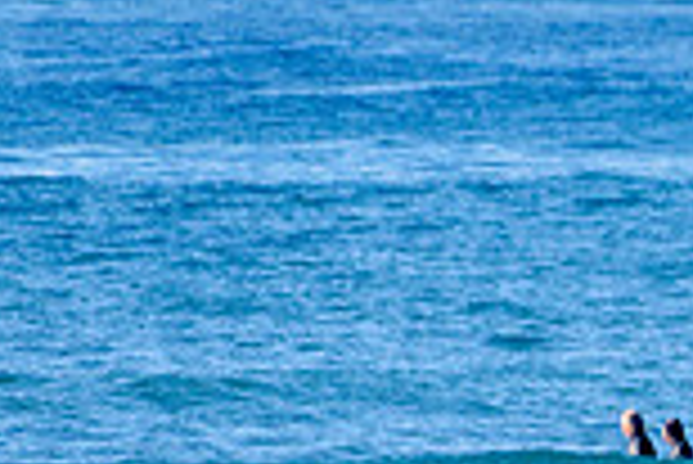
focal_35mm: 2309
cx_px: 1339
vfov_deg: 0.6
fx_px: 44489
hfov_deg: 0.9
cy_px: 549
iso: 320
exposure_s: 1/2000
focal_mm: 500
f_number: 5.6
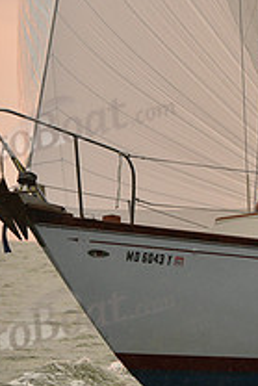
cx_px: 273
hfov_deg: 3.8
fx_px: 3885
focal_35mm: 362
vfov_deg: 5.7
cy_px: 205
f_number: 4.5
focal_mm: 130
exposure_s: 1/500
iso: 400
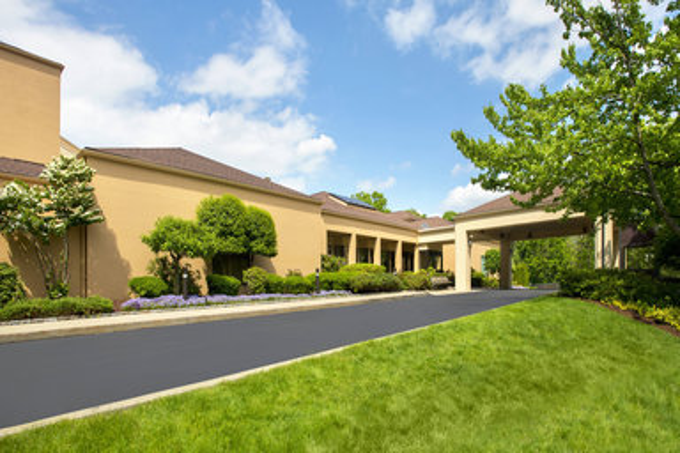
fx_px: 321
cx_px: 340
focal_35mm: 17
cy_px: 226
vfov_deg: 70.4
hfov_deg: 93.3
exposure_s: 1/1250
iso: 320
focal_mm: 17
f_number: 8
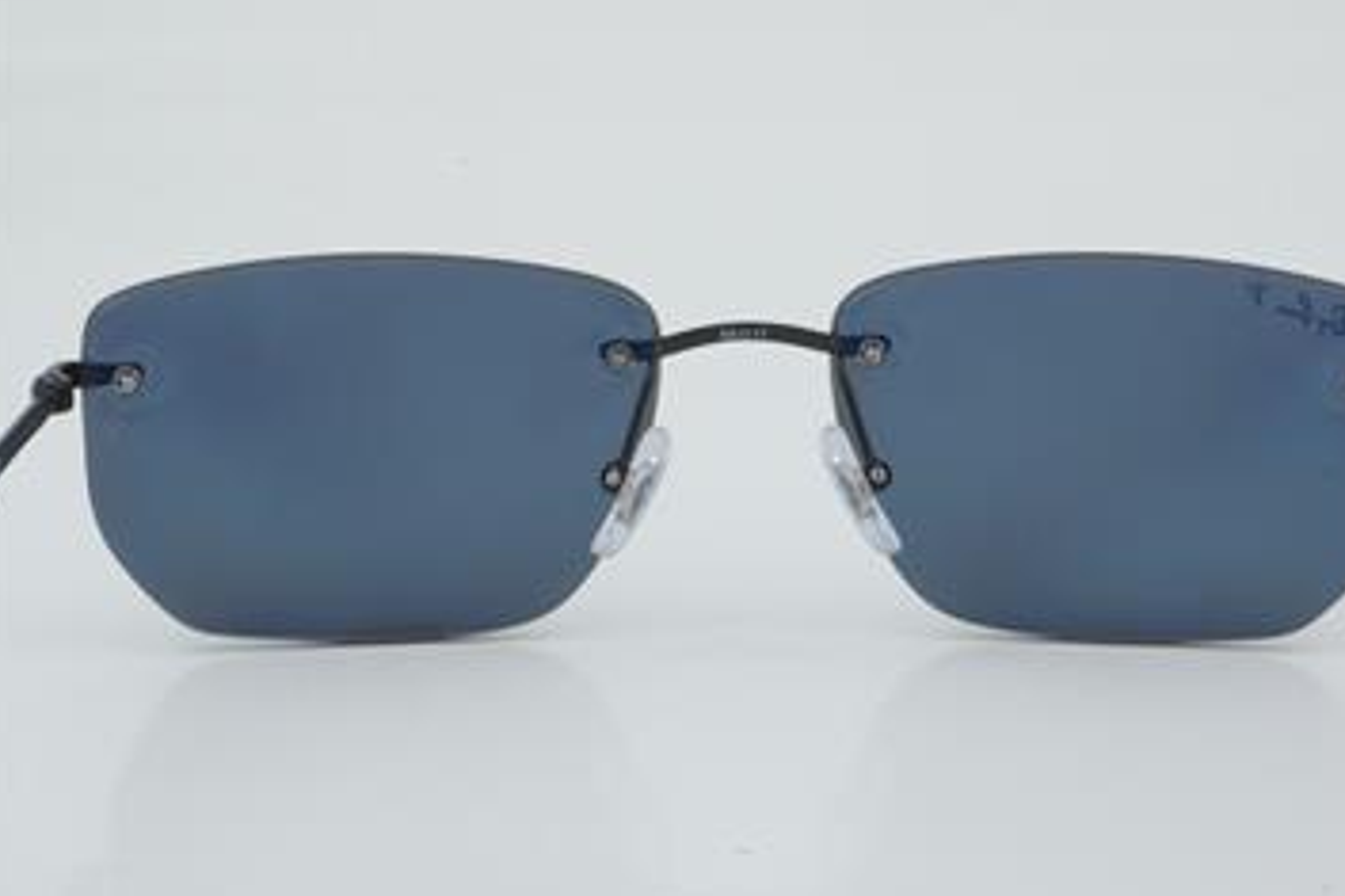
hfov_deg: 21.8
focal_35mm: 94
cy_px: 446
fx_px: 3494
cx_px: 743
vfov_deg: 14.6
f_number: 29
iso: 100
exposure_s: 1/4
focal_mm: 55
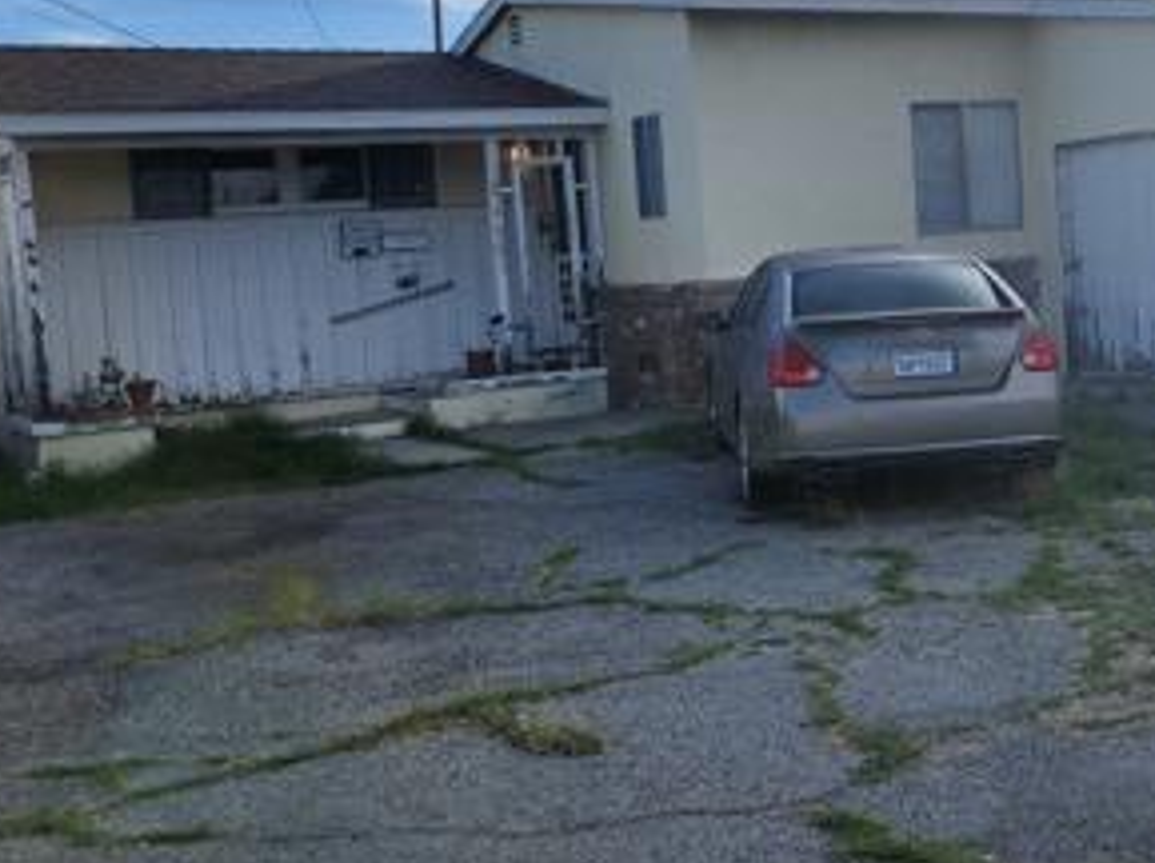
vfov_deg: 28.4
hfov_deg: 36.0
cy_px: 308
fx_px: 1700
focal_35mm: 51
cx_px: 959
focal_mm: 5.54
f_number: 1.8
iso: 25
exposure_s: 1/1737
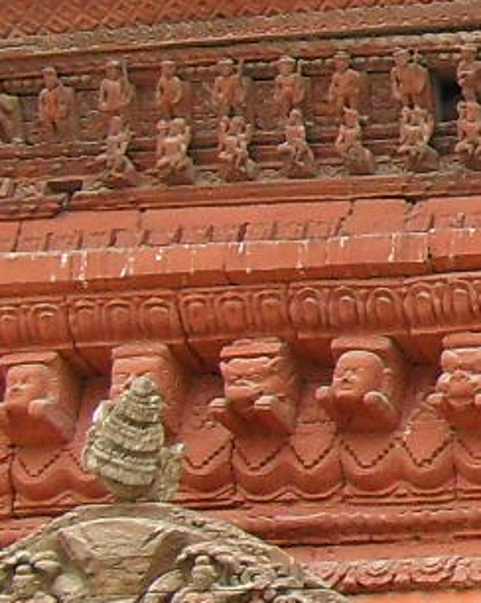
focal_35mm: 229
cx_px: 1997
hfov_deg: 5.7
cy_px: 39
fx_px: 4083
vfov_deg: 8.4
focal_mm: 6.3
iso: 100
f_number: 3.2
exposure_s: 1/180
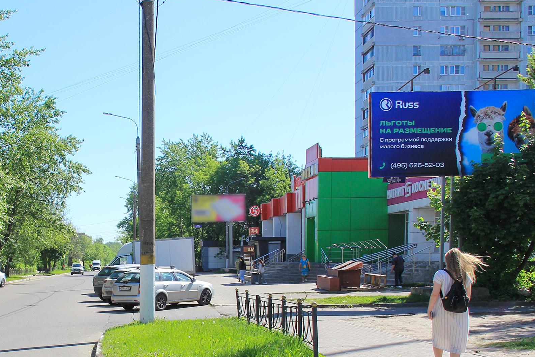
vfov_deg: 14.8
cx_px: 150
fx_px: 1367
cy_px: 264
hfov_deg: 22.0
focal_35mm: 92
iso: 100
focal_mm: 18
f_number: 7.1
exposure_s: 1/250
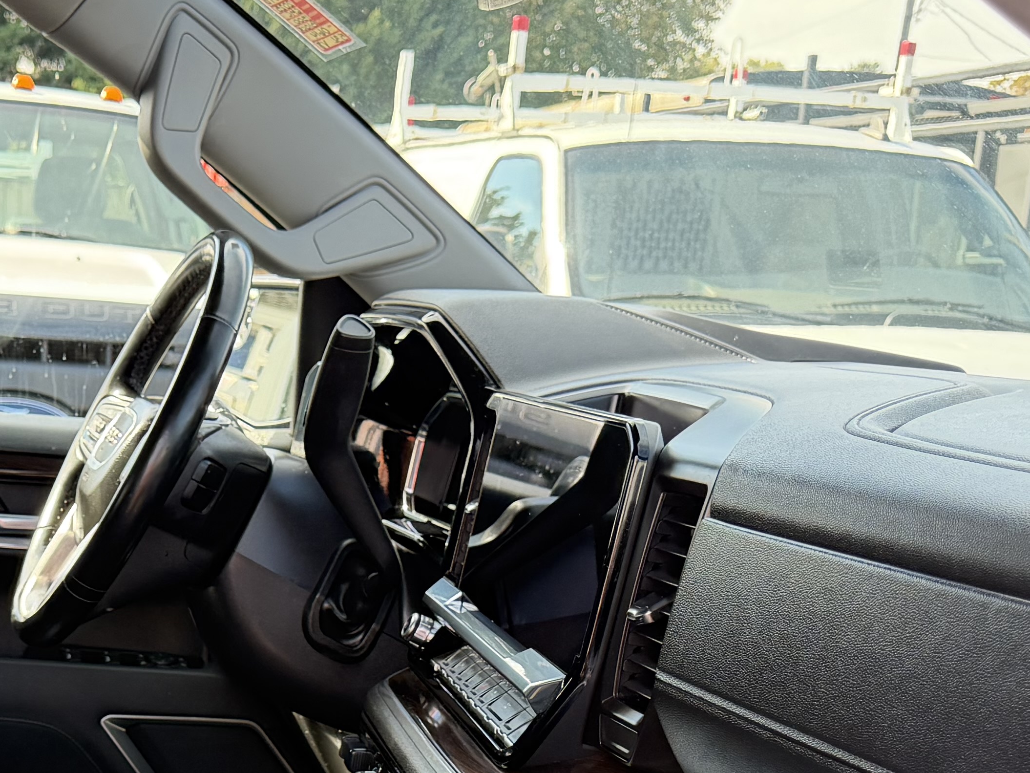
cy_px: 896
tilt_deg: -19.1
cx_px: 74
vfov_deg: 21.2
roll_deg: -1.4
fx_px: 1934
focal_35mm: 65
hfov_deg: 28.5
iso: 125
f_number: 1.78
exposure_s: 1/202
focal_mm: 6.76
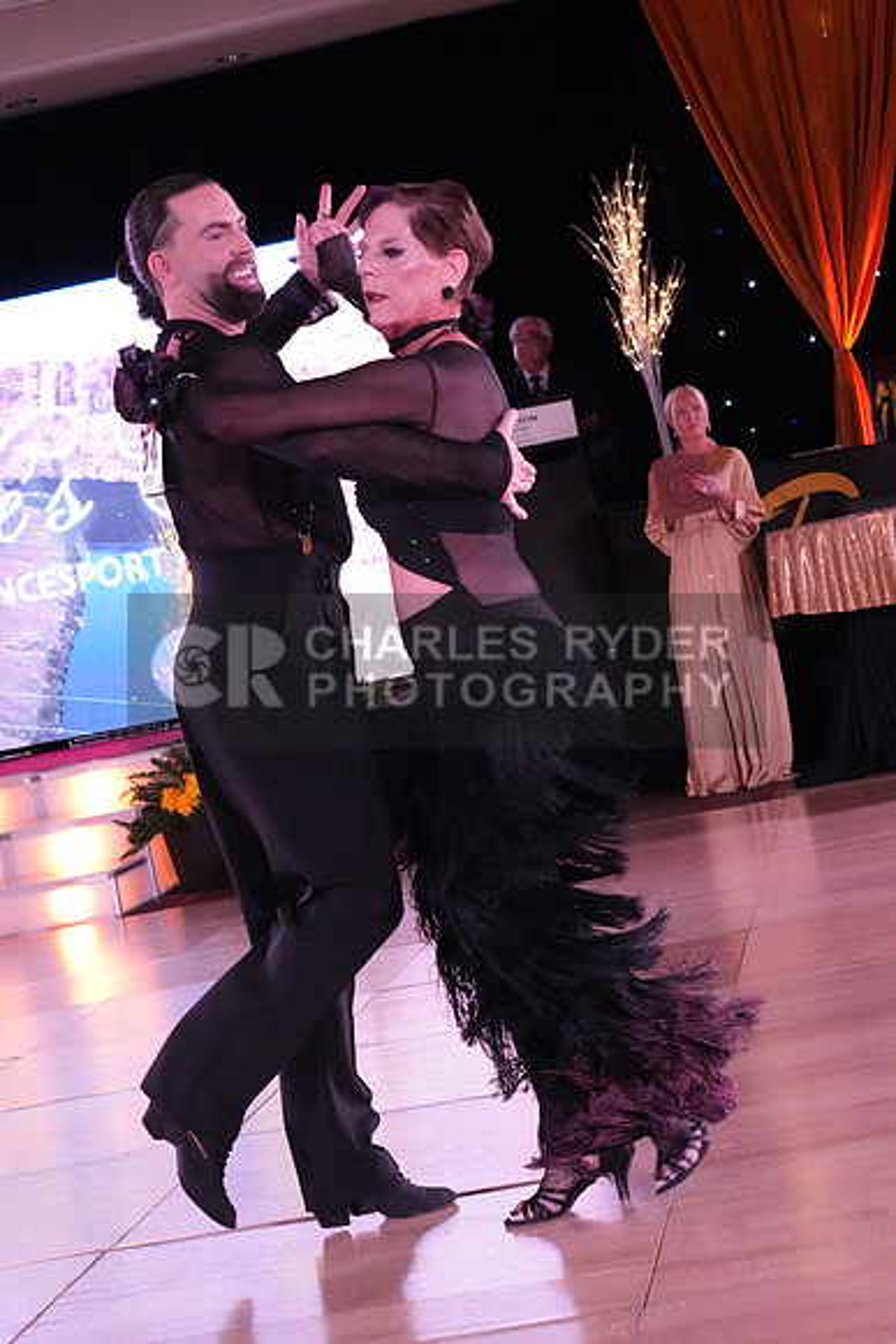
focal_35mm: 78
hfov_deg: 17.5
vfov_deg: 26.0
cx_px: 448
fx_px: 2910
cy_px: 672
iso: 8000
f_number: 7.1
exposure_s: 1/320
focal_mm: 52
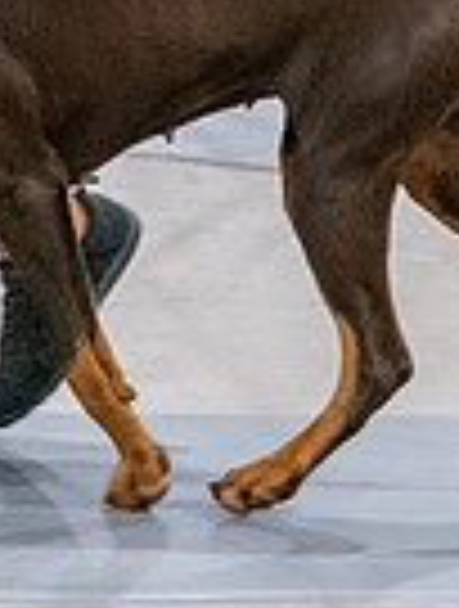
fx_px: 10734
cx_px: 63
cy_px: -218
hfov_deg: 2.4
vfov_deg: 3.2
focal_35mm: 610
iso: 6400
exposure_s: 1/320
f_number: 3.2
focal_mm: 148
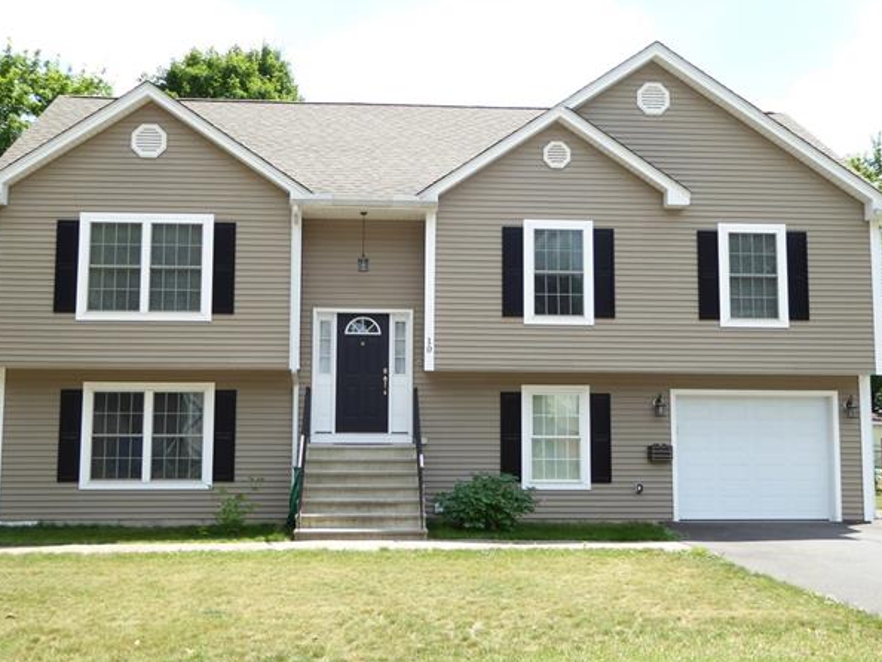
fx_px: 1071
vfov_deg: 34.4
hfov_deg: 44.8
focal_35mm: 42
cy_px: 324
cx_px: 429
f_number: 3.7
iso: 100
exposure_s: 1/320
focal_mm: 6.7
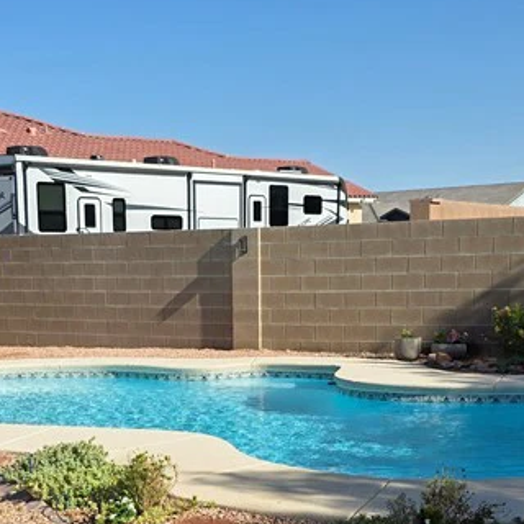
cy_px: 513
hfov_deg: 26.4
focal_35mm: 65
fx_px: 1113
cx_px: 196
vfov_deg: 25.3
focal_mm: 6.3
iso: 80
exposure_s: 1/6150
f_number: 1.7
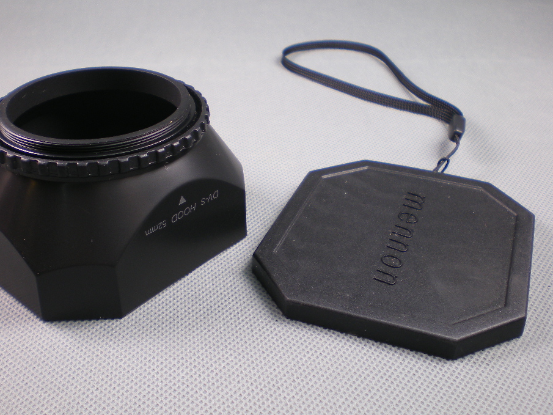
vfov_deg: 33.6
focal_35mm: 43
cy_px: 197
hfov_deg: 43.8
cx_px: 250
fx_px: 687
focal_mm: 6.3
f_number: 3.1
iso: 64
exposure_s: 1/40
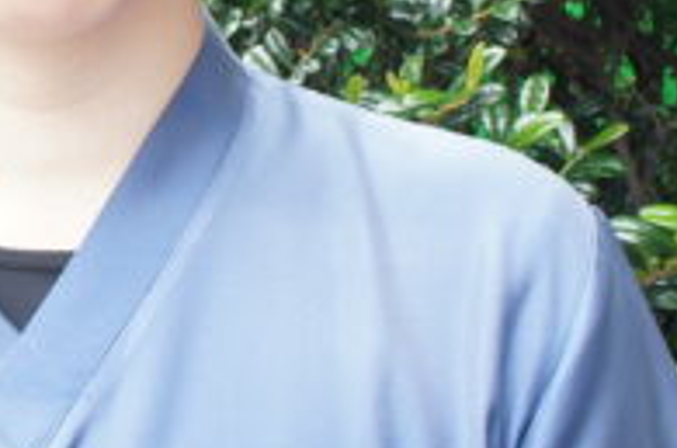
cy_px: -151
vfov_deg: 11.2
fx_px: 2214
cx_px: -10
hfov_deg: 17.0
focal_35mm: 118
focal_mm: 20
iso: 200
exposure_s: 1/60
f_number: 5.6
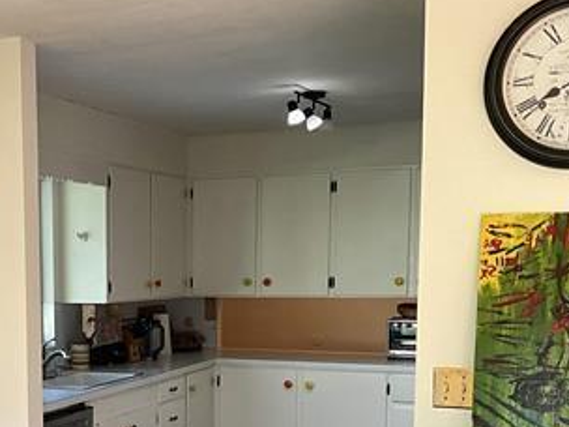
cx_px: 103
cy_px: 376
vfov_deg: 23.5
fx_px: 1003
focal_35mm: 61
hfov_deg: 30.8
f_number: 1.8
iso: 80
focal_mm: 3
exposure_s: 1/60
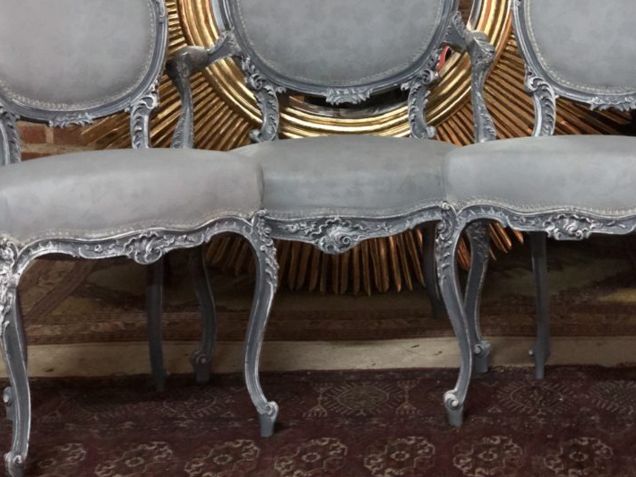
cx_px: 341
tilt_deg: -8.6
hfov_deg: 26.0
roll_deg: +1.8
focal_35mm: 75
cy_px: 149
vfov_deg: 19.5
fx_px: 1378
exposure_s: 1/8
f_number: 2.4
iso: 200
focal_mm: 6
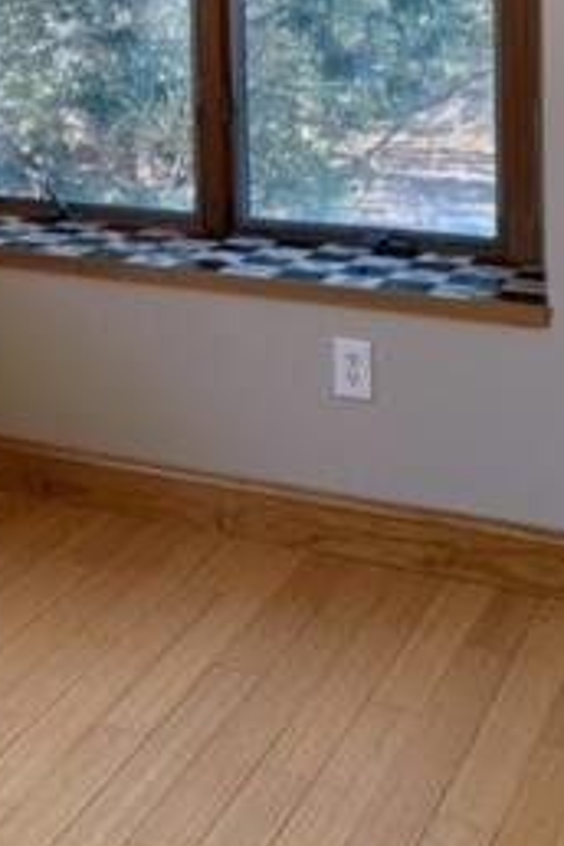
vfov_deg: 28.2
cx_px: -154
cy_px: -7
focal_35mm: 67
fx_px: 1574
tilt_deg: -1.7
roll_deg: +1.2
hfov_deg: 18.9
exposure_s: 1/99
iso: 100
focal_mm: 4.25
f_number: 1.8
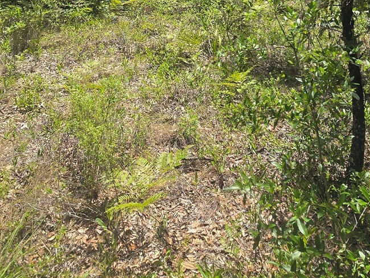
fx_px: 342
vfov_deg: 36.7
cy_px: -34
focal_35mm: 32
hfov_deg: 56.8
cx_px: 187
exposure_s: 1/1195
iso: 50
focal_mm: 2.2
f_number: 2.2
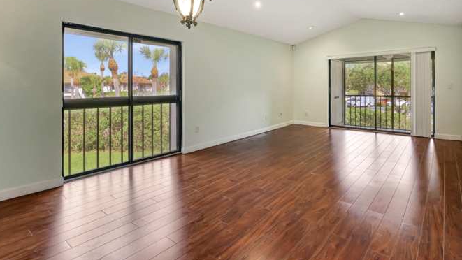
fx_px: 233
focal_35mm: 19
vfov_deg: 57.1
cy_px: 86
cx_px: 250
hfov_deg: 89.4
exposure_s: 1/15
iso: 720
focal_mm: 10
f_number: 8
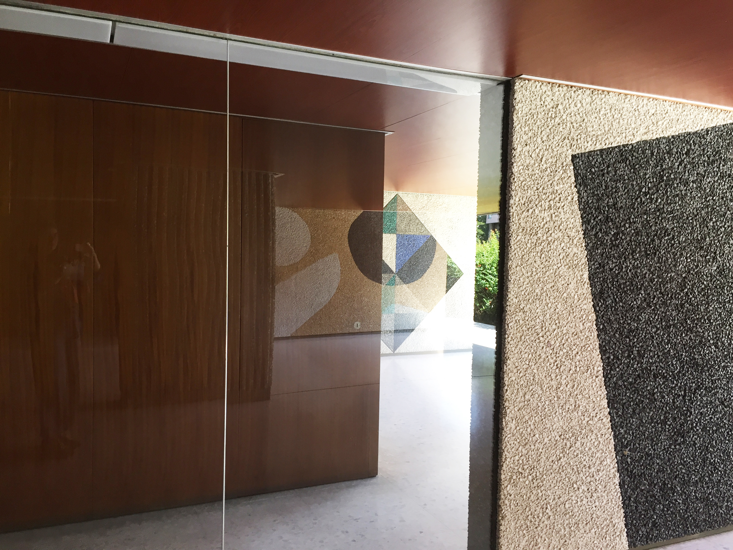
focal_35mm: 29
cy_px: 275
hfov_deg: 61.7
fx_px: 614
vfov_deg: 48.2
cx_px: 366
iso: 40
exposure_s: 1/33
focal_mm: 4.15
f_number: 2.2
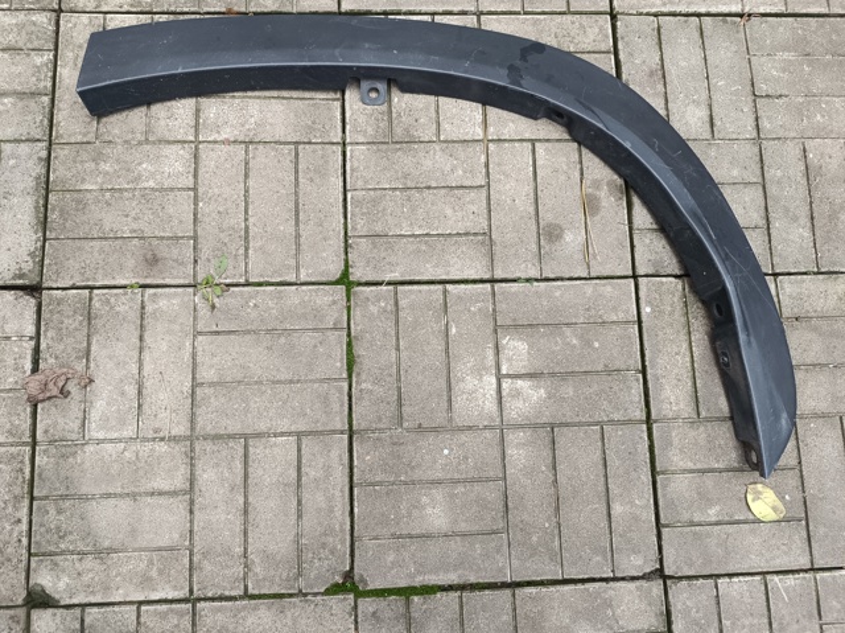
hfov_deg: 71.6
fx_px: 585
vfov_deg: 56.8
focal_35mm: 24
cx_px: 422
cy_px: 316
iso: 845
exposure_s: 1/100
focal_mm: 6.14
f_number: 1.65
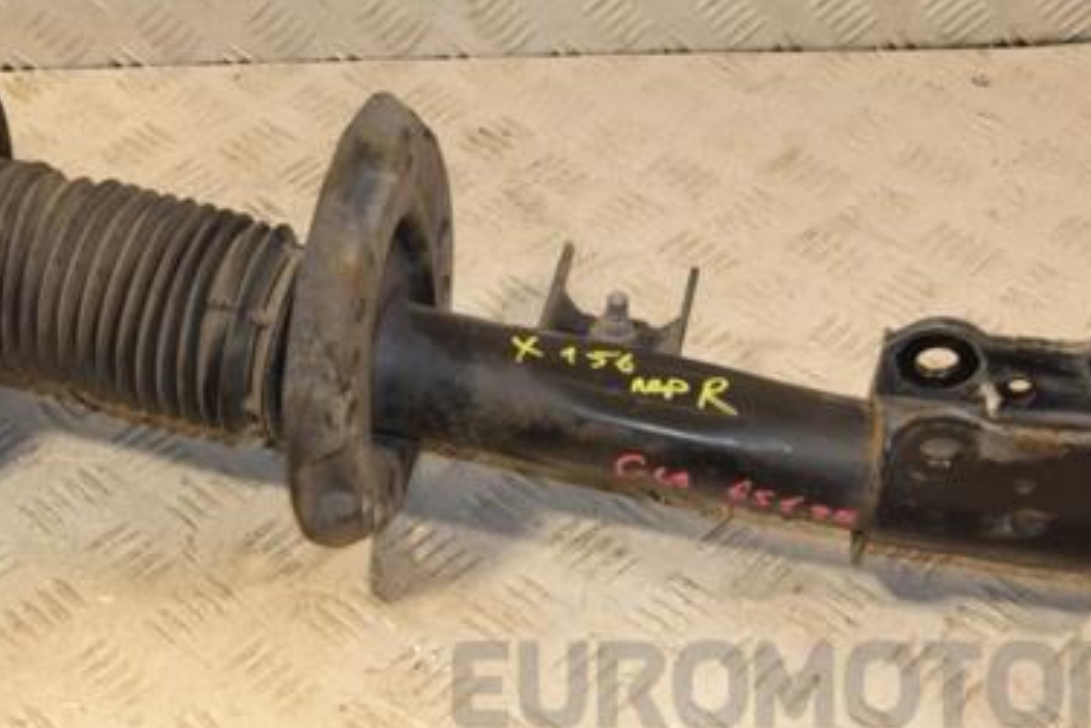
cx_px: 398
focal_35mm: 60
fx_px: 1813
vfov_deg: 22.7
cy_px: 299
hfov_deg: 33.3
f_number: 6.3
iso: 800
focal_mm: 25
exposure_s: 1/200
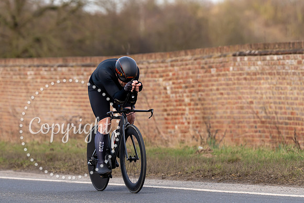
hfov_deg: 7.6
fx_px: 2293
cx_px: 126
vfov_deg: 5.1
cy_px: 68
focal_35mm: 272
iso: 160
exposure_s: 1/800
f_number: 3.5
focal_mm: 185
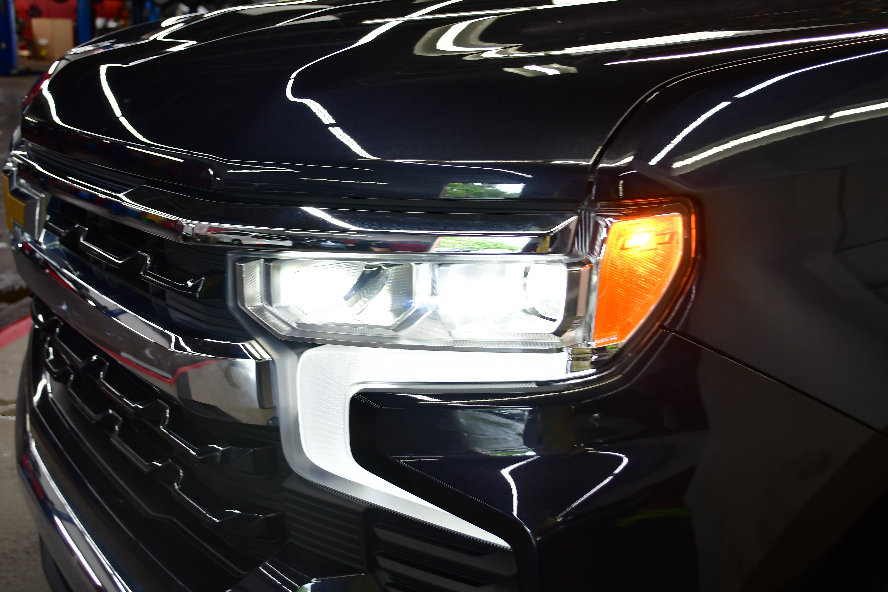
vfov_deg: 34.2
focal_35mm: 39
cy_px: 296
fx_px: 962
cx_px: 444
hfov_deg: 49.6
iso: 200
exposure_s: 1/40
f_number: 4.5
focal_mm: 26
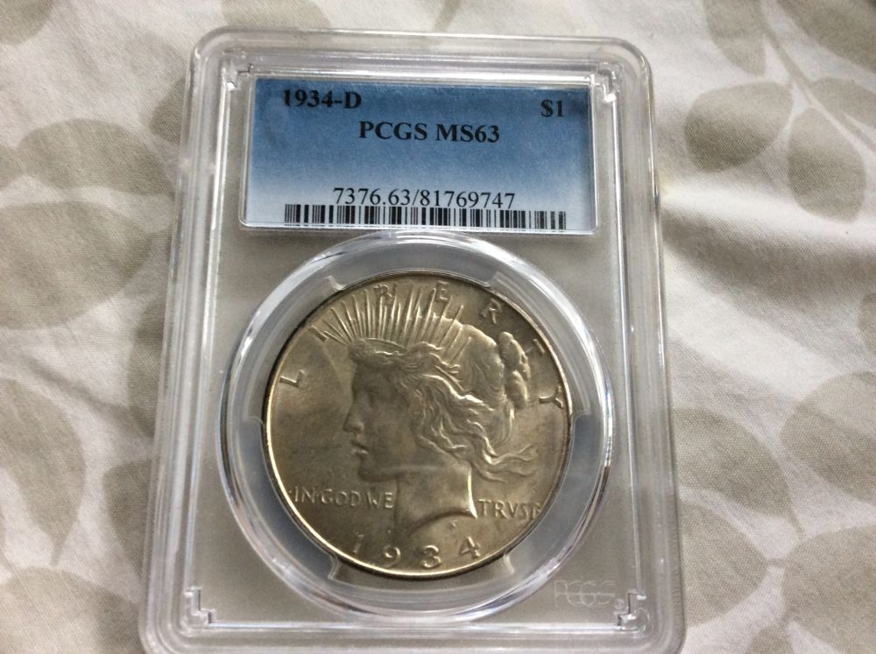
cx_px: 438
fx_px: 809
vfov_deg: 44.1
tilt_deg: -70.6
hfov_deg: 56.9
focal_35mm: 32
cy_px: 327
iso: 100
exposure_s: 1/24
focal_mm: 3.3
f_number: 2.4
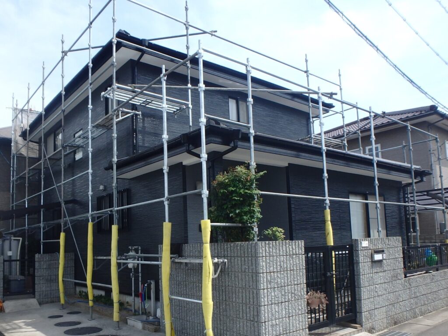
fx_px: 272
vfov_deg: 63.4
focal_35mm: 21
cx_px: 224
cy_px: 168
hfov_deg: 79.0
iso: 125
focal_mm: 3.7
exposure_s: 1/800
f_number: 3.5
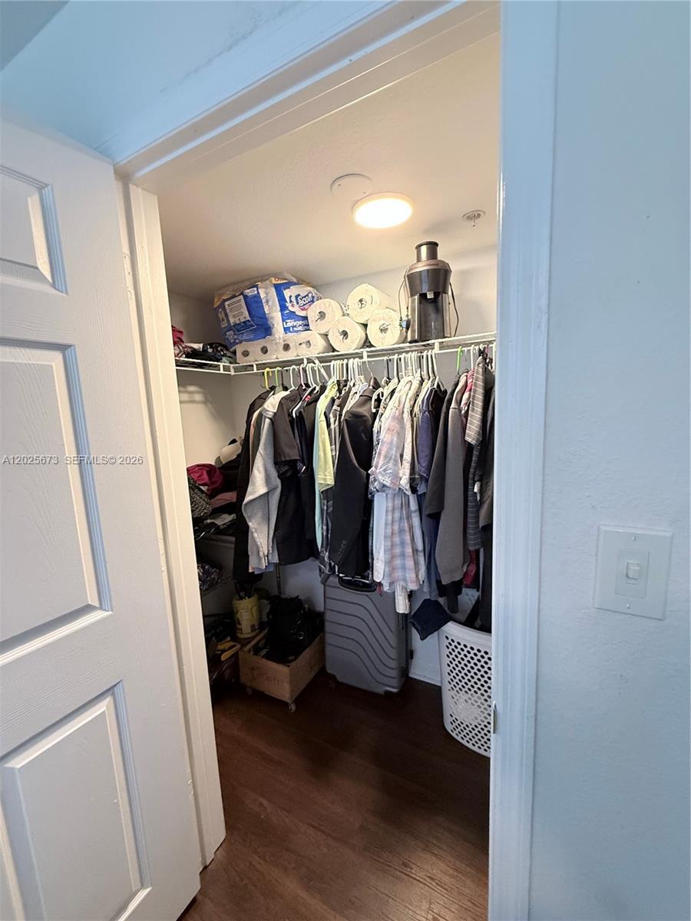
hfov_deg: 85.7
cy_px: 460
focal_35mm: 14
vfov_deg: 102.1
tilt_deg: -7.8
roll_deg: +2.8
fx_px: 373
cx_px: 346
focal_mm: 2.22
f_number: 2.2
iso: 500
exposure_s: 1/60
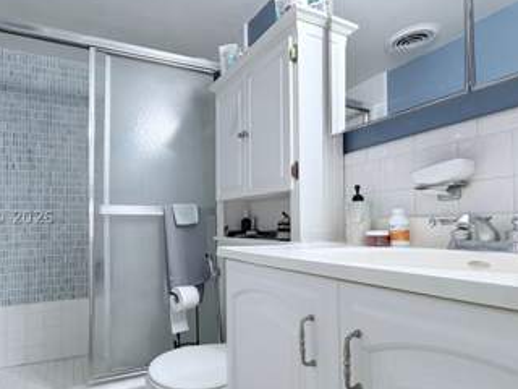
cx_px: 202
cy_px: 217
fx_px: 314
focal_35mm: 21
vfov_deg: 63.3
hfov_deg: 77.9
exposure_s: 1/60
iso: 200
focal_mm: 2.22
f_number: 2.2
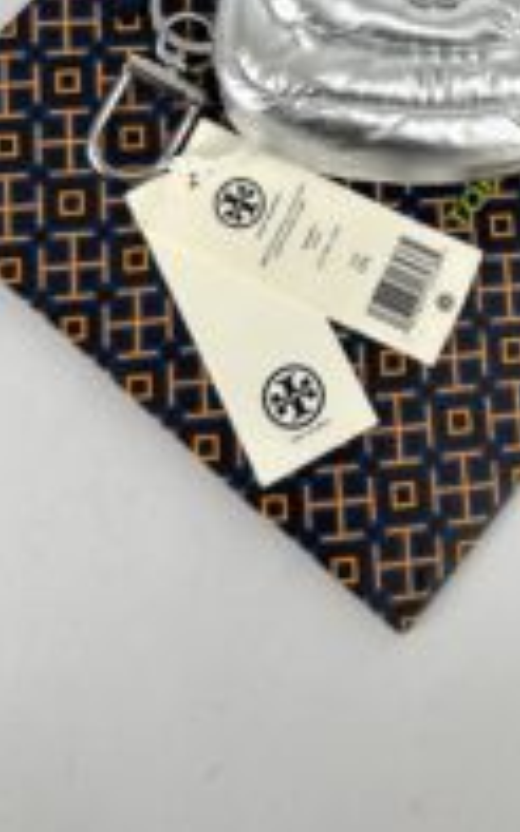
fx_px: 1271
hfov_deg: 22.8
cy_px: 13
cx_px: 419
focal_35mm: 56
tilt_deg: -71.3
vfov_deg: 33.4
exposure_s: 1/139
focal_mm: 5.7
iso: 32
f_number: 1.5
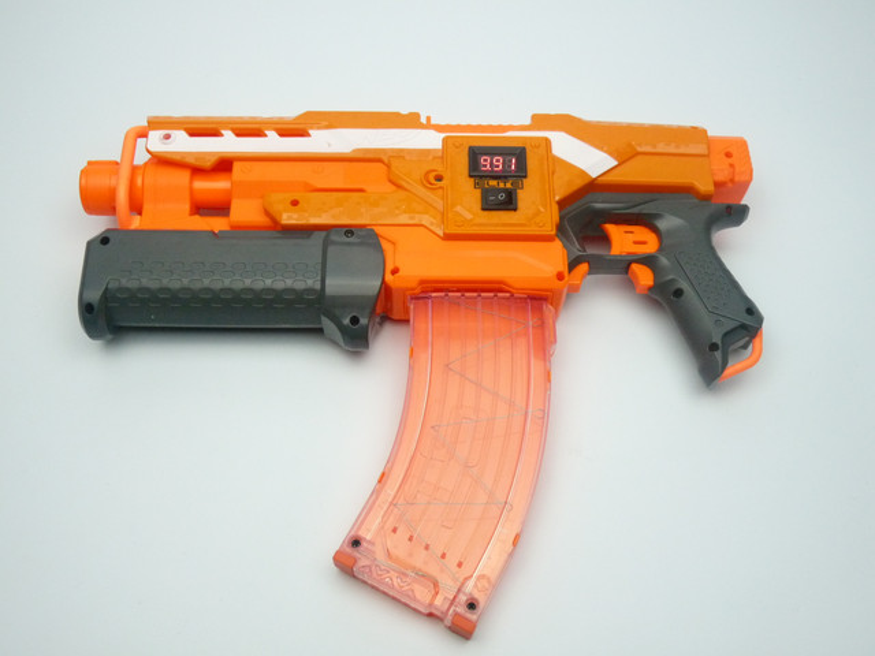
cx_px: 438
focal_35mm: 39
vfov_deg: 36.8
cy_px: 328
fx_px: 986
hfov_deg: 47.9
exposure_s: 1/100
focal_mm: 6.9
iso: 400
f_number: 3
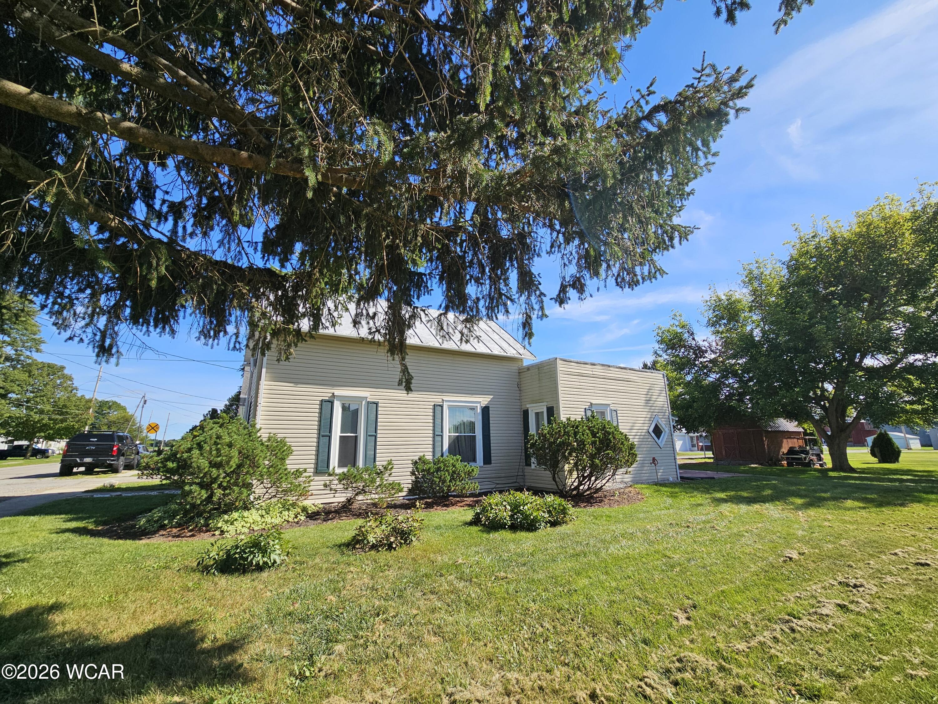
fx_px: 352
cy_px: 352
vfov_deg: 89.9
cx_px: 469
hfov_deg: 106.2
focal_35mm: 13
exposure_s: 1/1672
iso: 50
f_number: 2.2
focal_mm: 2.2
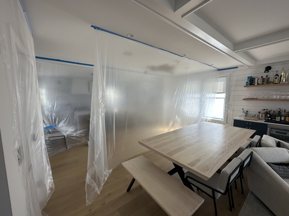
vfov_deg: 85.7
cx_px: 144
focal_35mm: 14
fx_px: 117
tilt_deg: -6.0
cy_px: 108
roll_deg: -0.2
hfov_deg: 102.1
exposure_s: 1/194
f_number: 2.2
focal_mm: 2.22
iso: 40
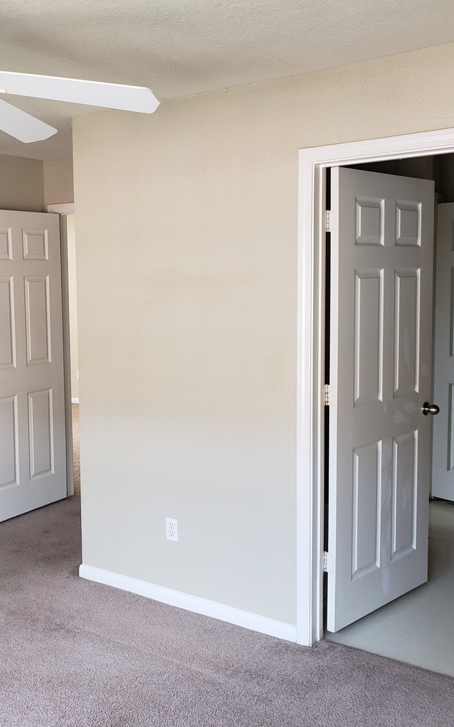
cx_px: 80
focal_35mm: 37
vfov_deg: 52.7
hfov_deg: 33.3
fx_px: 732
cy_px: 365
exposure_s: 1/50
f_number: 2.4
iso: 80
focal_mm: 4.3
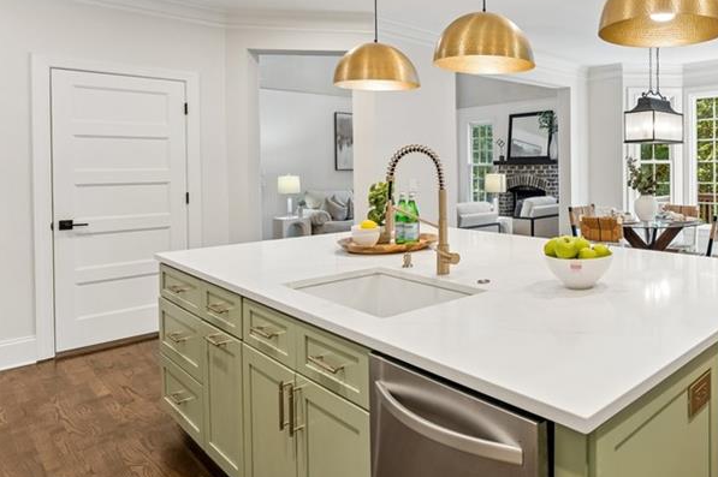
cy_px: 169
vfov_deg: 52.3
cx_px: 594
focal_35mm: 24
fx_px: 478
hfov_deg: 65.7
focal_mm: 14
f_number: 8
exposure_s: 1/13
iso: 320
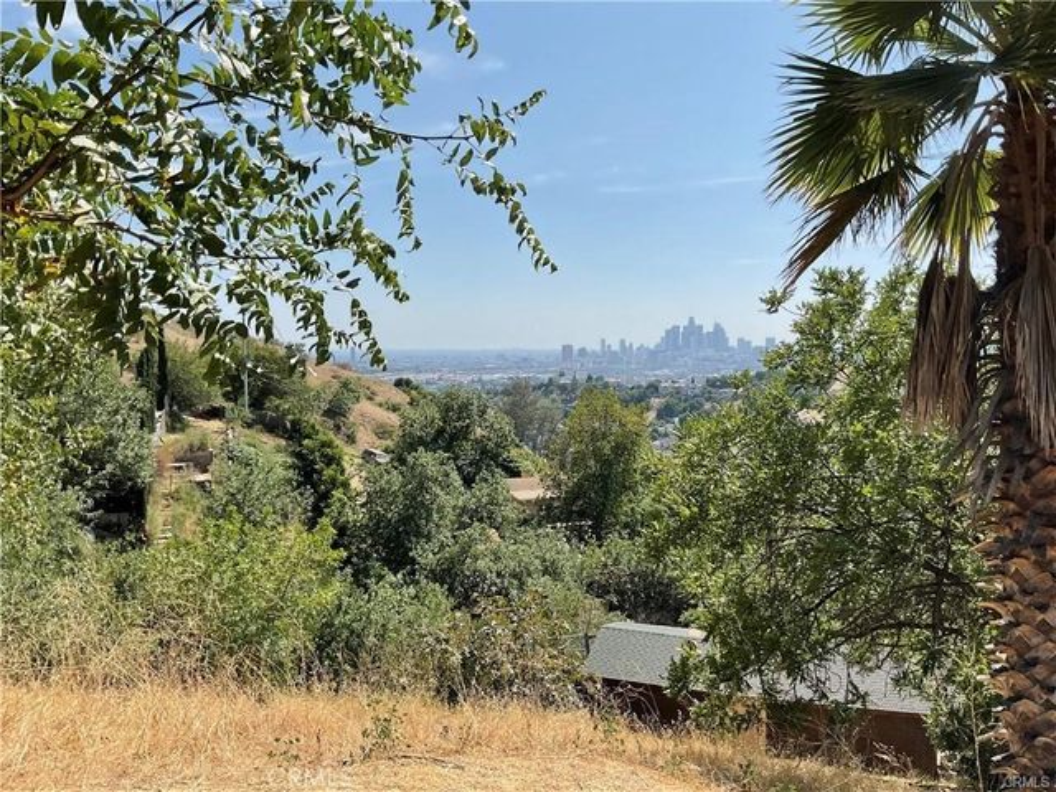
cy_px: 396
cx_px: 528
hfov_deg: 61.7
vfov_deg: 48.2
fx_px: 885
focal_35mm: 29
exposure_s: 1/2227
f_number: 1.8
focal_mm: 3
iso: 16
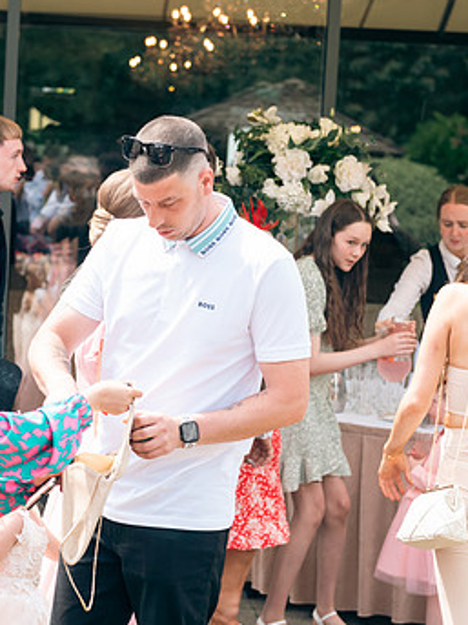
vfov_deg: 17.3
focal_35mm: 114
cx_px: 155
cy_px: 342
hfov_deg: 13.0
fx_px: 2056
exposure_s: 1/200
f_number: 5
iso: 100
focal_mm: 70
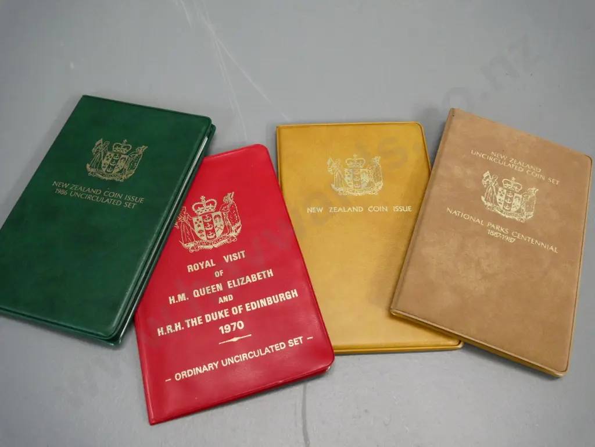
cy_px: 224
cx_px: 298
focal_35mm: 30
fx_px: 516
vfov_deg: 46.8
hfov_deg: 60.0
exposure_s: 1/125
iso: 3200
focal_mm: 15
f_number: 5
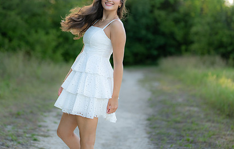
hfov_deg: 25.1
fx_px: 526
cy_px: 41
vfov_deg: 16.1
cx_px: 104
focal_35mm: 82
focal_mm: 50
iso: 100
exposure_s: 1/1000
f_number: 1.2
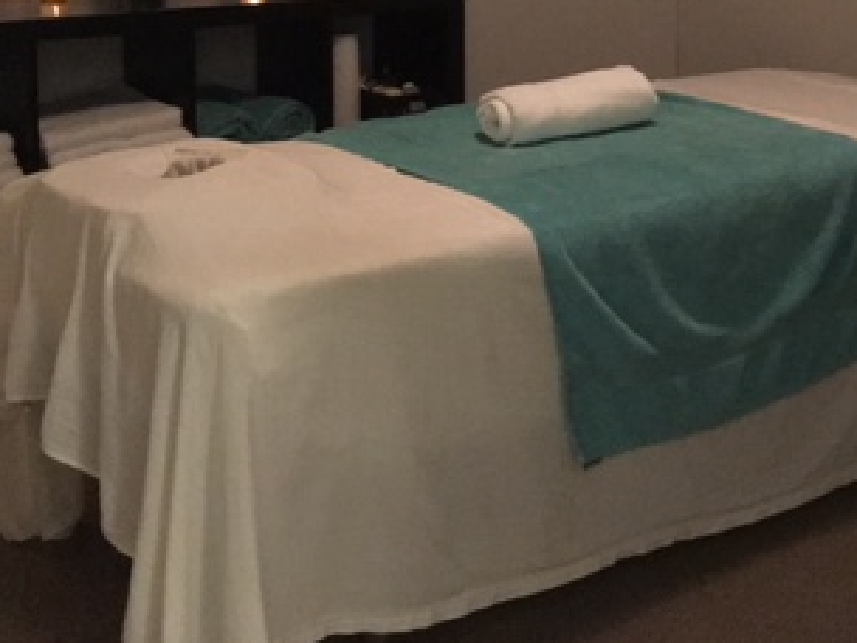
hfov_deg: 31.1
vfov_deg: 23.1
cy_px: 6
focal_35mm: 61
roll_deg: -0.9
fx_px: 1510
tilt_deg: -6.2
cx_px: 654
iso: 640
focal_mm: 4.15
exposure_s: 1/4
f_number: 2.2
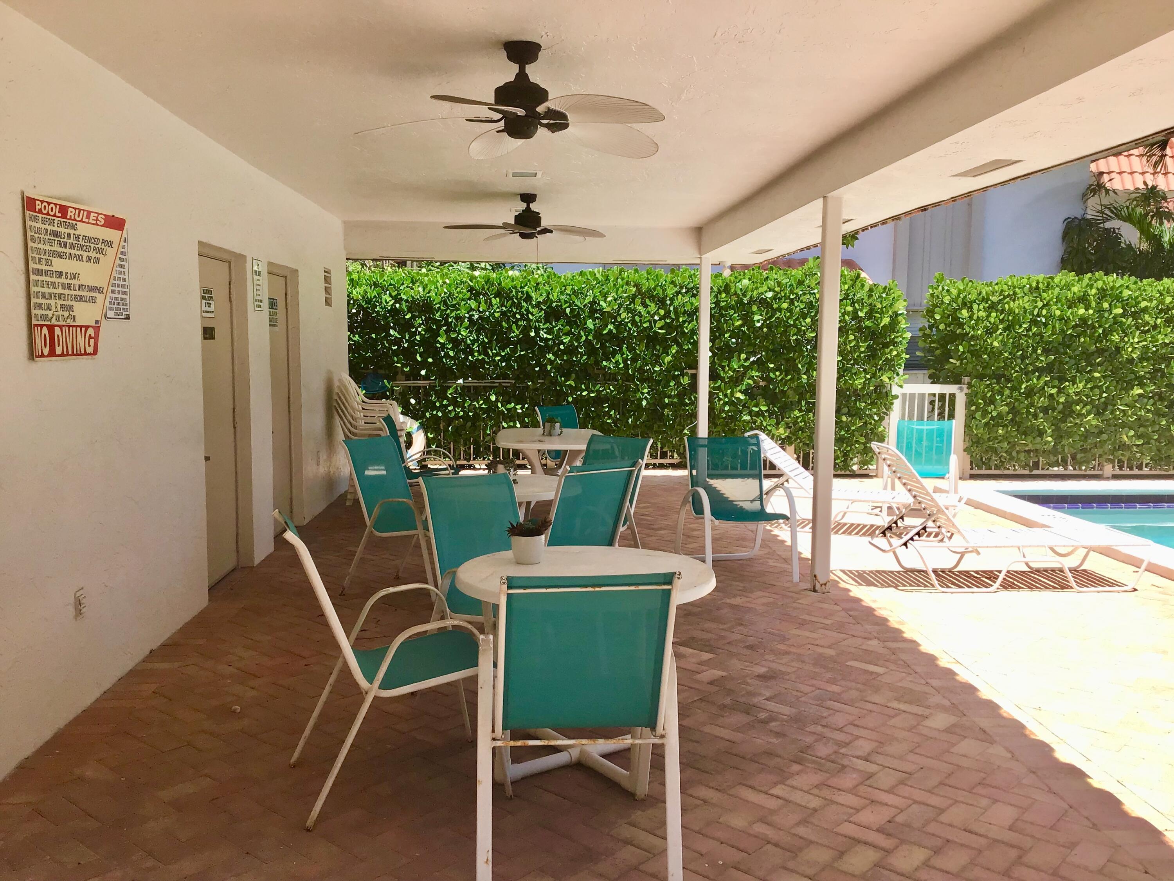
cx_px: 587
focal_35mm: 31
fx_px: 1051
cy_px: 440
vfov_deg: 45.4
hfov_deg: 58.4
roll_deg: +0.1
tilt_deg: -6.9
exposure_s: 1/691
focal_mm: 3.3
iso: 25
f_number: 2.4
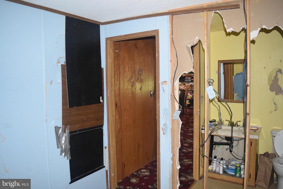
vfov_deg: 47.9
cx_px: 142
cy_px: 94
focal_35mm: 27
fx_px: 212
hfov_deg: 67.4
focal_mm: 18
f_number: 3.5
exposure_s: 1/60
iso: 3200
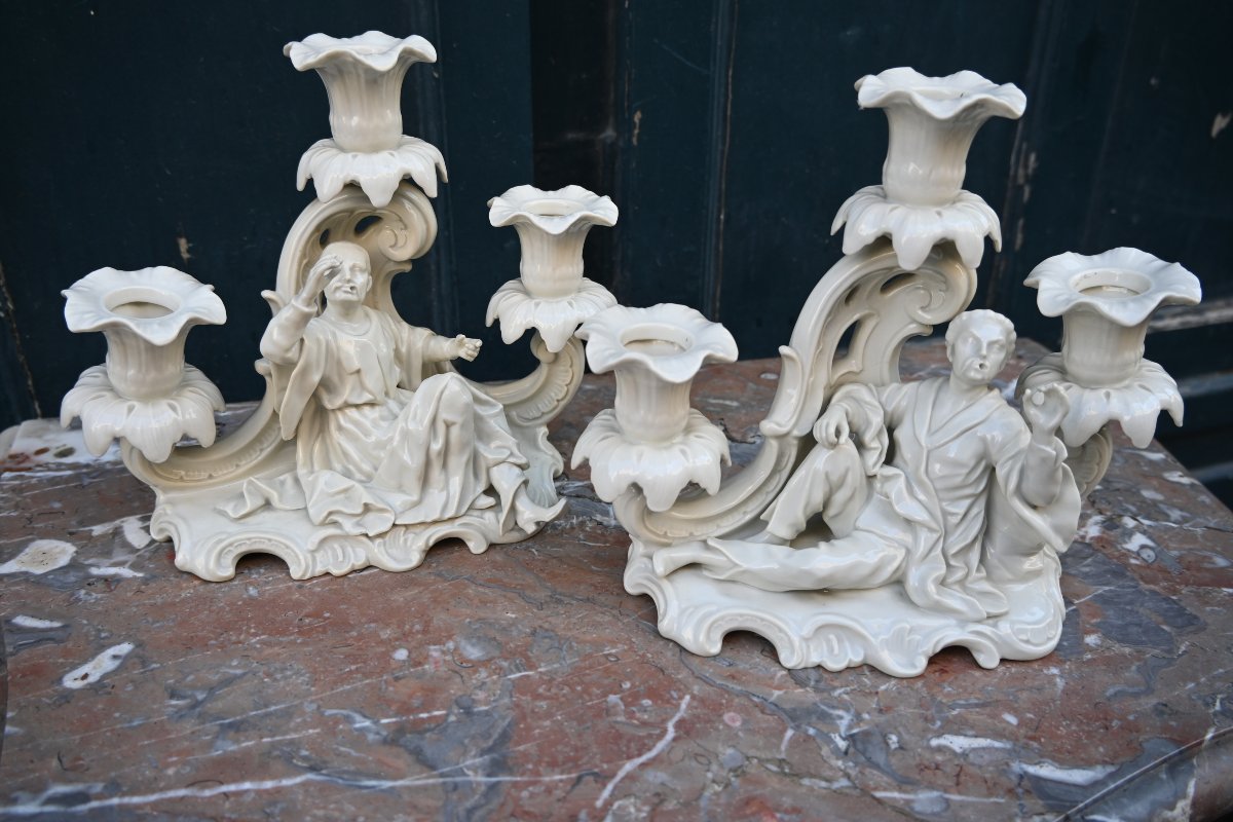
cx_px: 616
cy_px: 411
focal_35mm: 29
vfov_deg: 44.6
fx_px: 1002
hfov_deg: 63.2
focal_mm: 19.5
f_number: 4
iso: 220
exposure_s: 1/250
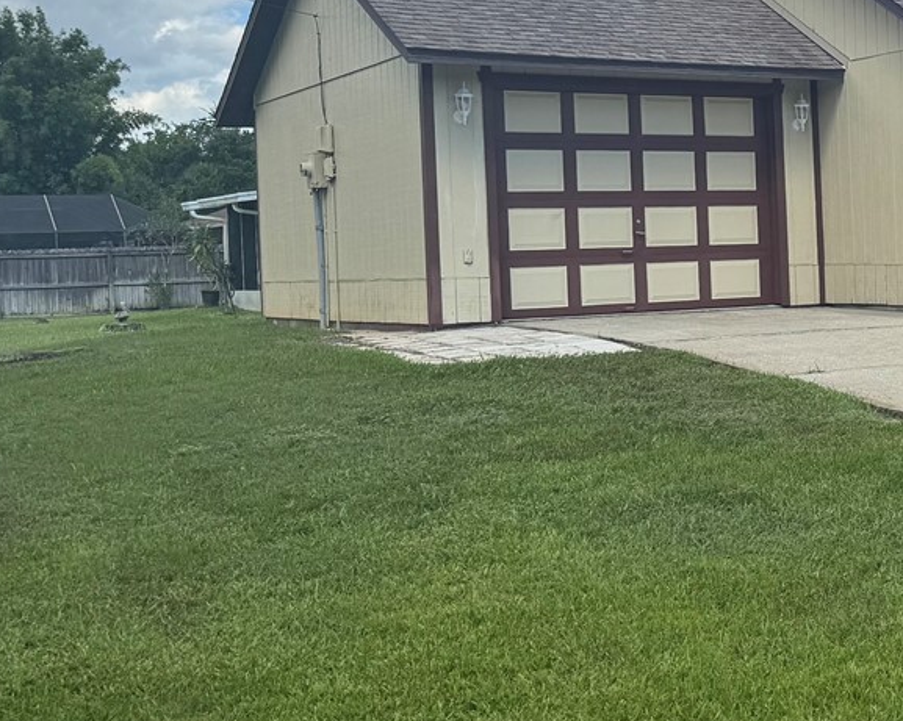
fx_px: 1736
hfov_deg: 25.1
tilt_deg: -0.4
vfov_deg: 23.4
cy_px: 256
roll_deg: +1.4
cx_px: 1185
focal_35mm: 65
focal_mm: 6.76
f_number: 1.78
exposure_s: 1/4049
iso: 80
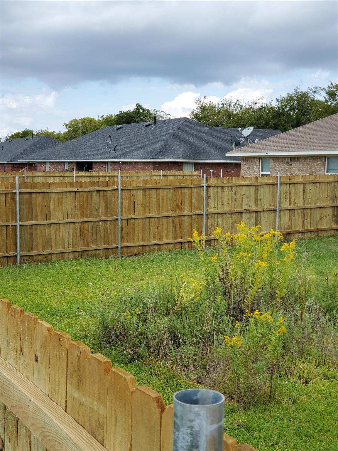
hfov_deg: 28.0
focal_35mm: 52
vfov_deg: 36.8
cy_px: 226
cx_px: 169
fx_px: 677
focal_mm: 6
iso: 50
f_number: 2.4
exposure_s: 1/445
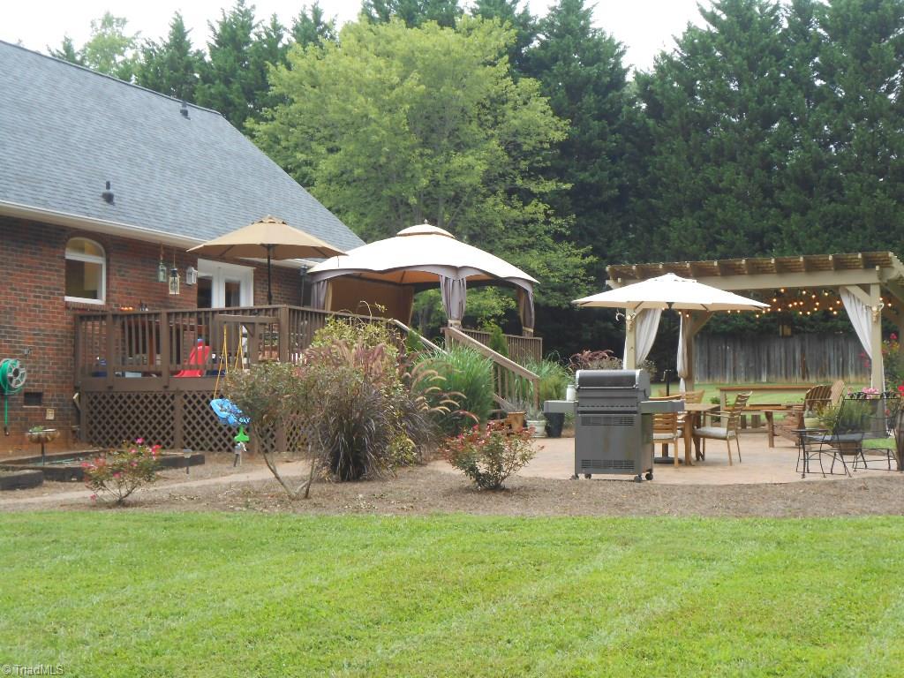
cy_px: 339
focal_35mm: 56
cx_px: 452
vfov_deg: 26.1
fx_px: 1462
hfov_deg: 34.3
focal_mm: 10
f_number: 5.2
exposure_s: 1/40
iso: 80
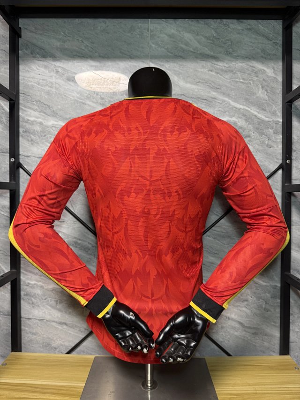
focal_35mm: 24
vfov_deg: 71.6
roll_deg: -0.5
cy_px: 200
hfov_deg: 56.8
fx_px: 277
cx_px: 150
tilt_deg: -1.2
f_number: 1.78
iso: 200
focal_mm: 6.76
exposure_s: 1/50
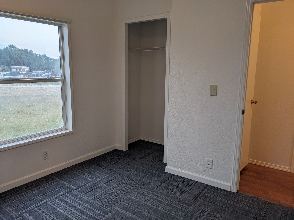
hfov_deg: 65.3
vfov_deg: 51.4
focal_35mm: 27
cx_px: 147
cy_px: 110
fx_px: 229
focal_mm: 4.38
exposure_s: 1/60
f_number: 1.73
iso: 51
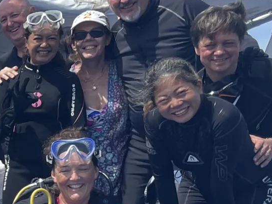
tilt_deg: -6.4
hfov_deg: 13.6
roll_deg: -0.3
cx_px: -279
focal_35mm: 123
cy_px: 275
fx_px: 967
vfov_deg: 11.7
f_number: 1.6
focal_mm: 4.2
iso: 32
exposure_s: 1/2681
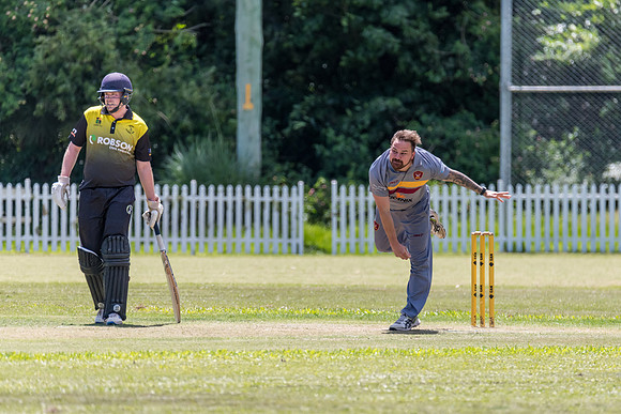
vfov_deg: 2.4
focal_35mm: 566
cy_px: 219
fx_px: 9765
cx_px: 349
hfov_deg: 3.6
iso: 800
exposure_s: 1/2000
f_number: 6.3
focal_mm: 500
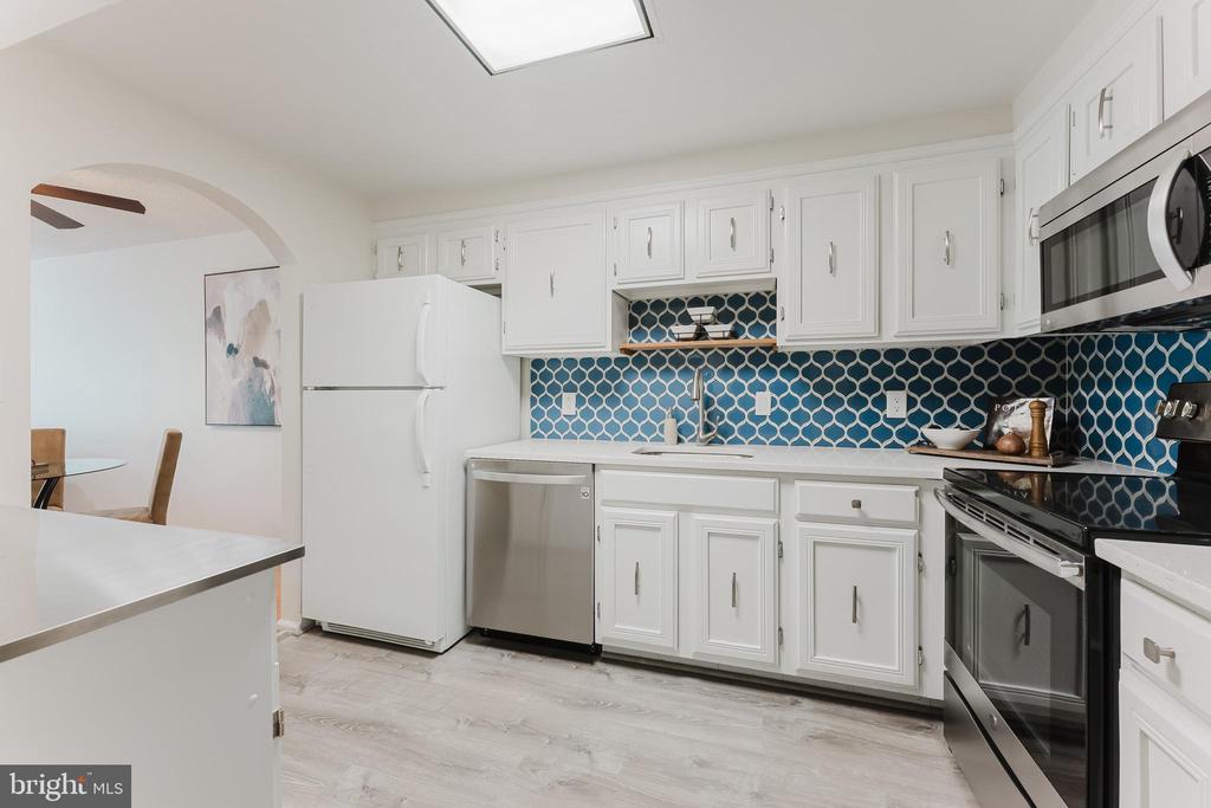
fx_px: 471
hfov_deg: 104.2
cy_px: 404
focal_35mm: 14
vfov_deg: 81.2
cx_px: 606
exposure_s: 1/60
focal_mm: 14
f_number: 9
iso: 200
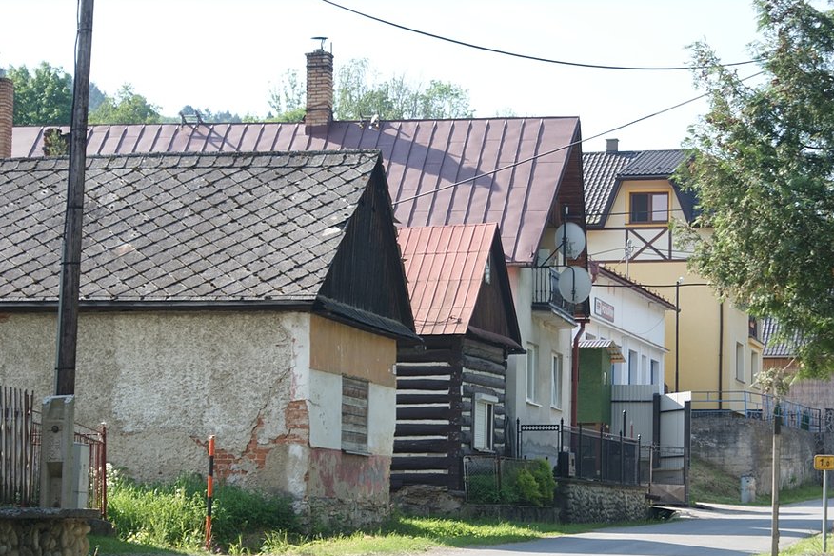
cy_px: 285
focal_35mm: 108
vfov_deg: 12.7
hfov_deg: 18.9
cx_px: 427
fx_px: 2502
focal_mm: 70
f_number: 6.3
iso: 100
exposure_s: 1/125
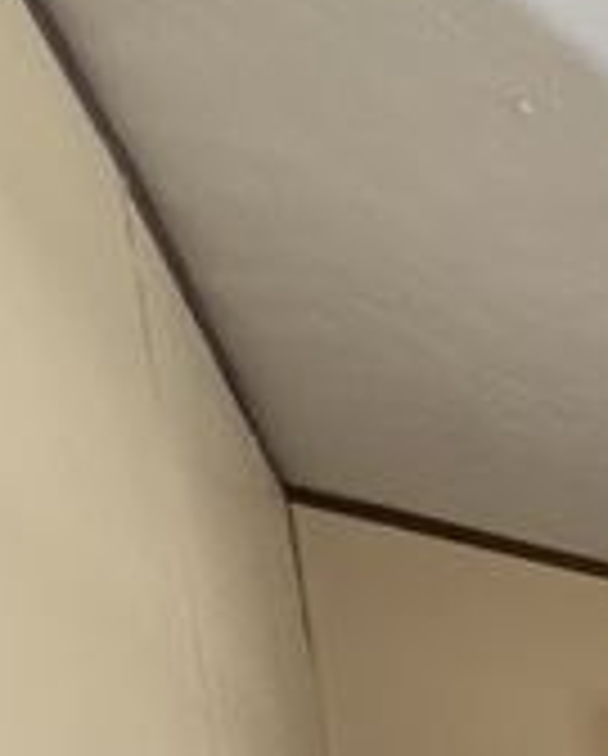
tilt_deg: -13.4
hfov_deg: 14.0
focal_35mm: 65
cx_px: 1536
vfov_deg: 21.5
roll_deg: -0.2
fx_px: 1458
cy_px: 1282
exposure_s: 1/60
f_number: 2.2
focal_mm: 2.22
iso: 400
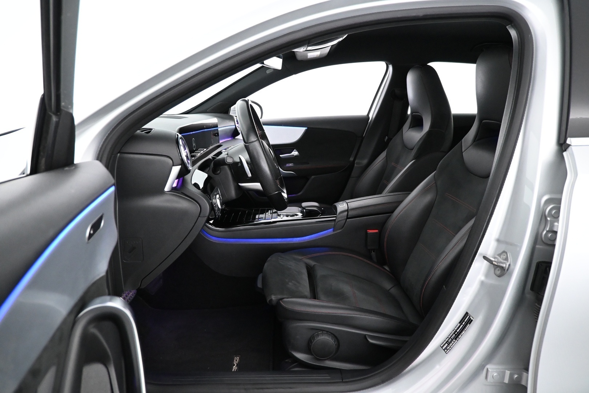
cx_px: 294
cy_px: 196
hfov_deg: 73.7
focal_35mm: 24
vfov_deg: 53.1
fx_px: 393
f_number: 4
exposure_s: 1/50
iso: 4000
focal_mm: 16
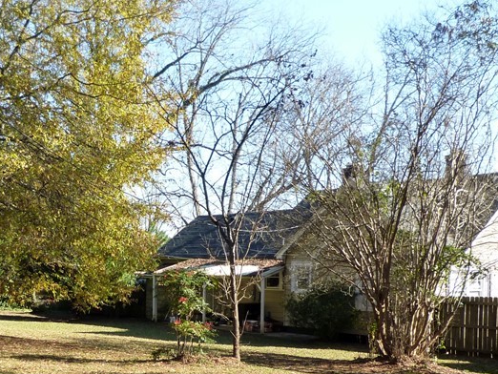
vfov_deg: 29.3
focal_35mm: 49
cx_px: 145
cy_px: 275
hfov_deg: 38.2
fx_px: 705
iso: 125
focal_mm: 4.4
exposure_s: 1/250
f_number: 2.8
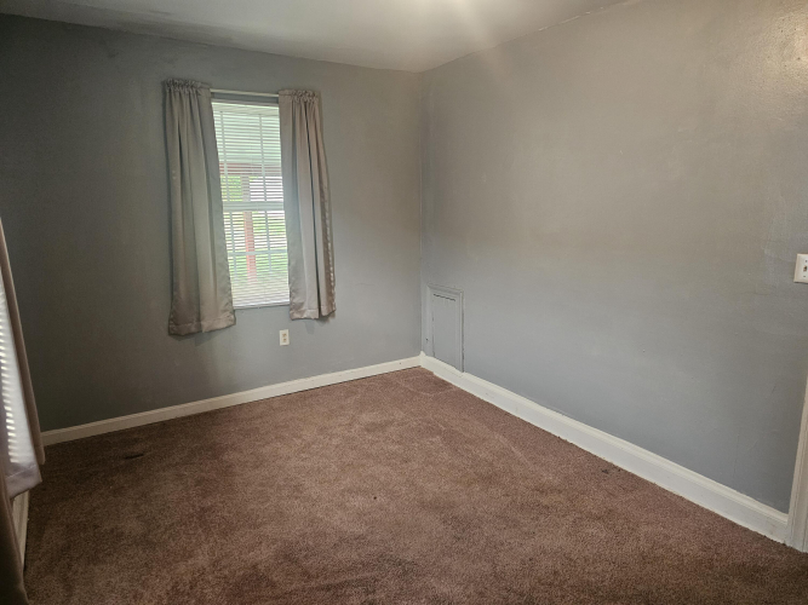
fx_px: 537
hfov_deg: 73.9
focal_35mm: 23
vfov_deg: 58.9
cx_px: 404
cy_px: 302
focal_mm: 6.3
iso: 800
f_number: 1.7
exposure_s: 1/60
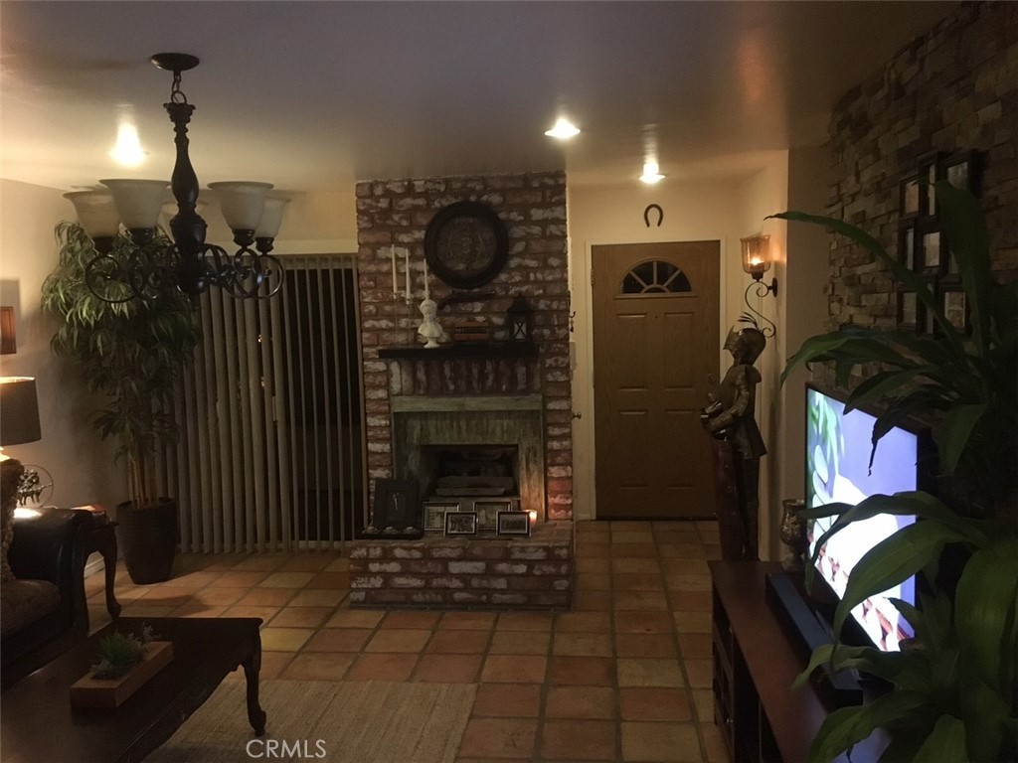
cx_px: 509
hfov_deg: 61.7
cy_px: 382
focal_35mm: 29
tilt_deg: -6.3
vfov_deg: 48.2
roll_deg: +1.5
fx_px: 853
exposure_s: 1/15
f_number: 2.2
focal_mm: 4.15
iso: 320
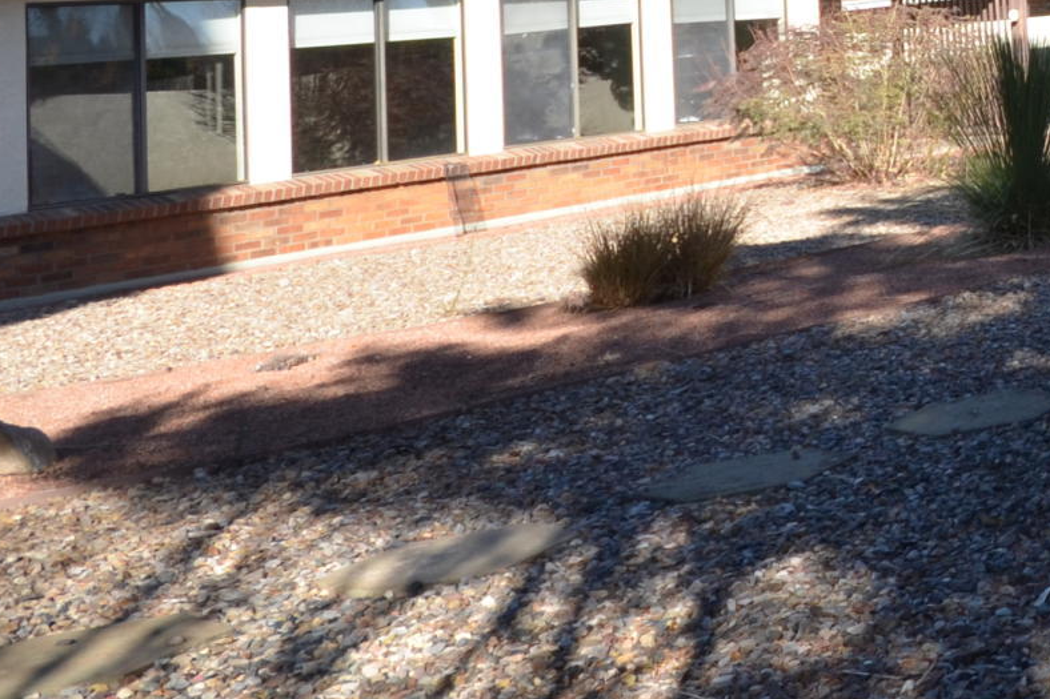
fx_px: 1662
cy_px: -203
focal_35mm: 57
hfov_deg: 24.6
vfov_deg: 21.5
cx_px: 1679
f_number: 8
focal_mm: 10
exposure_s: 1/250
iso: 160
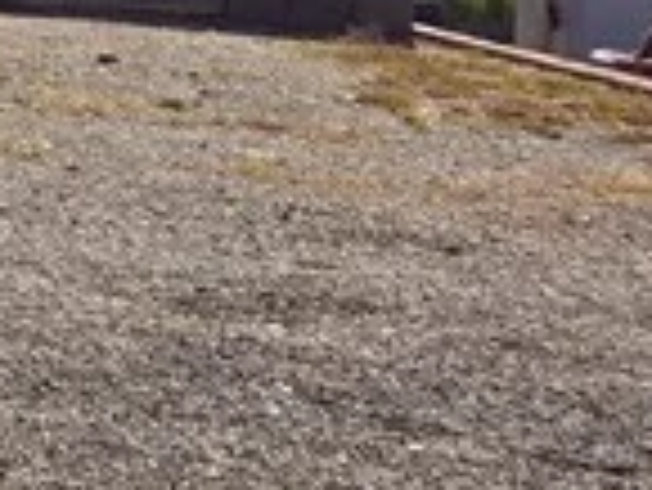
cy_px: -76
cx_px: -1210
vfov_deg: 9.1
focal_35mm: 162
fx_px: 3054
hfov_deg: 9.8
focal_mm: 5.4
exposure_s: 1/2016
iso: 25
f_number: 1.8
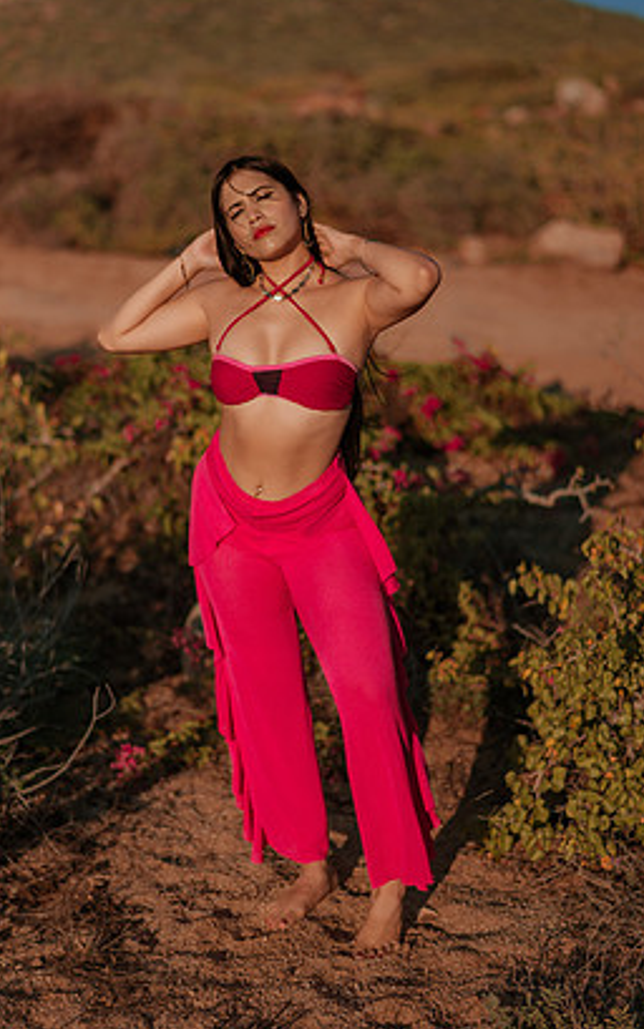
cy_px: 508
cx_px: 292
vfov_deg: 31.5
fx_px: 1823
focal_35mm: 65
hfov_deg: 20.0
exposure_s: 1/5000
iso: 50
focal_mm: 58
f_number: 1.8
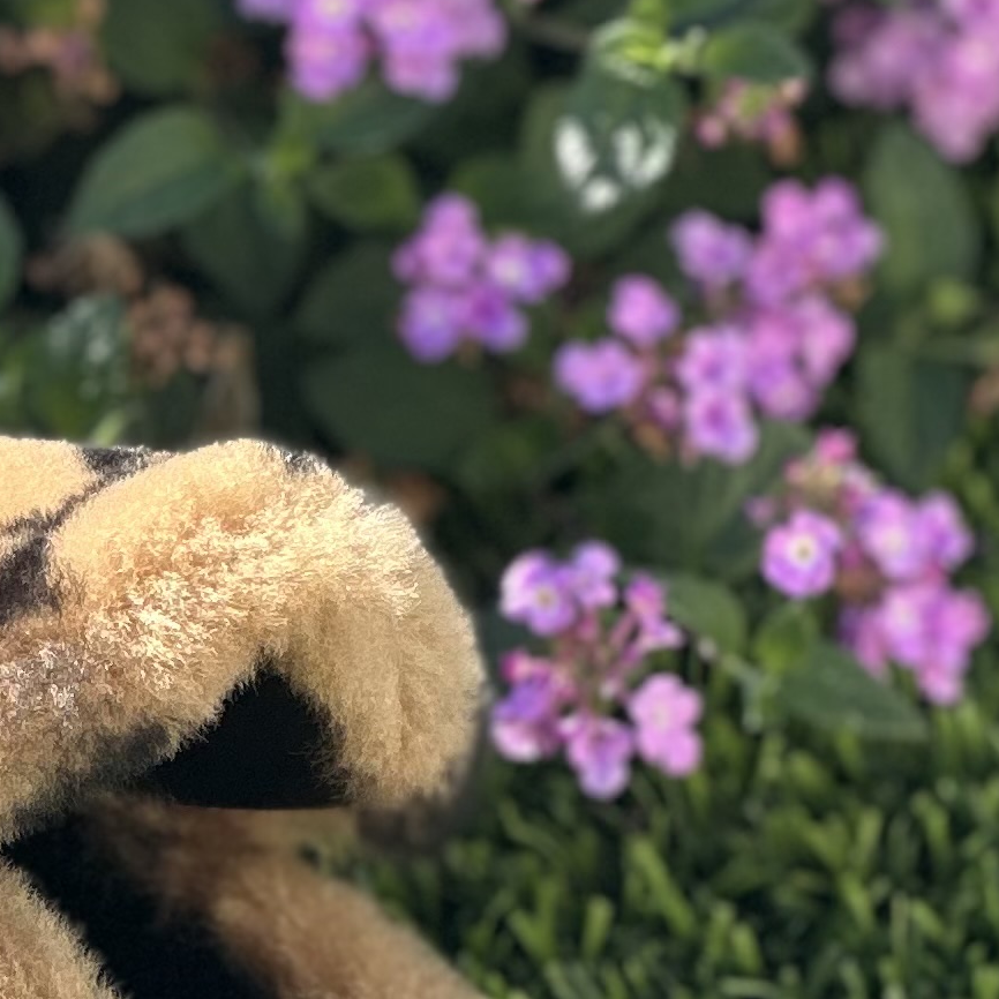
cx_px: -603
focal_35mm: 317
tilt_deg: -35.2
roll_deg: +2.8
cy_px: 724
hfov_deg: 5.5
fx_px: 10350
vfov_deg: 5.5
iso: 25
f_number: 2.8
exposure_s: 1/121
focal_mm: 9
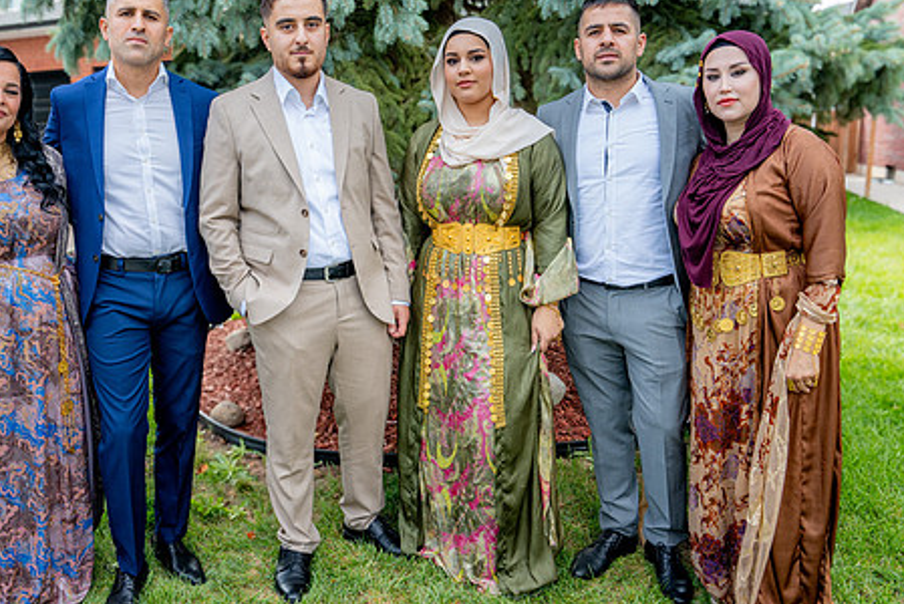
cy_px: 285
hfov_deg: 59.9
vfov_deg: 42.4
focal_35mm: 31
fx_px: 779
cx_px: 374
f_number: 7.1
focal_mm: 24
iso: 320
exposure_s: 1/200
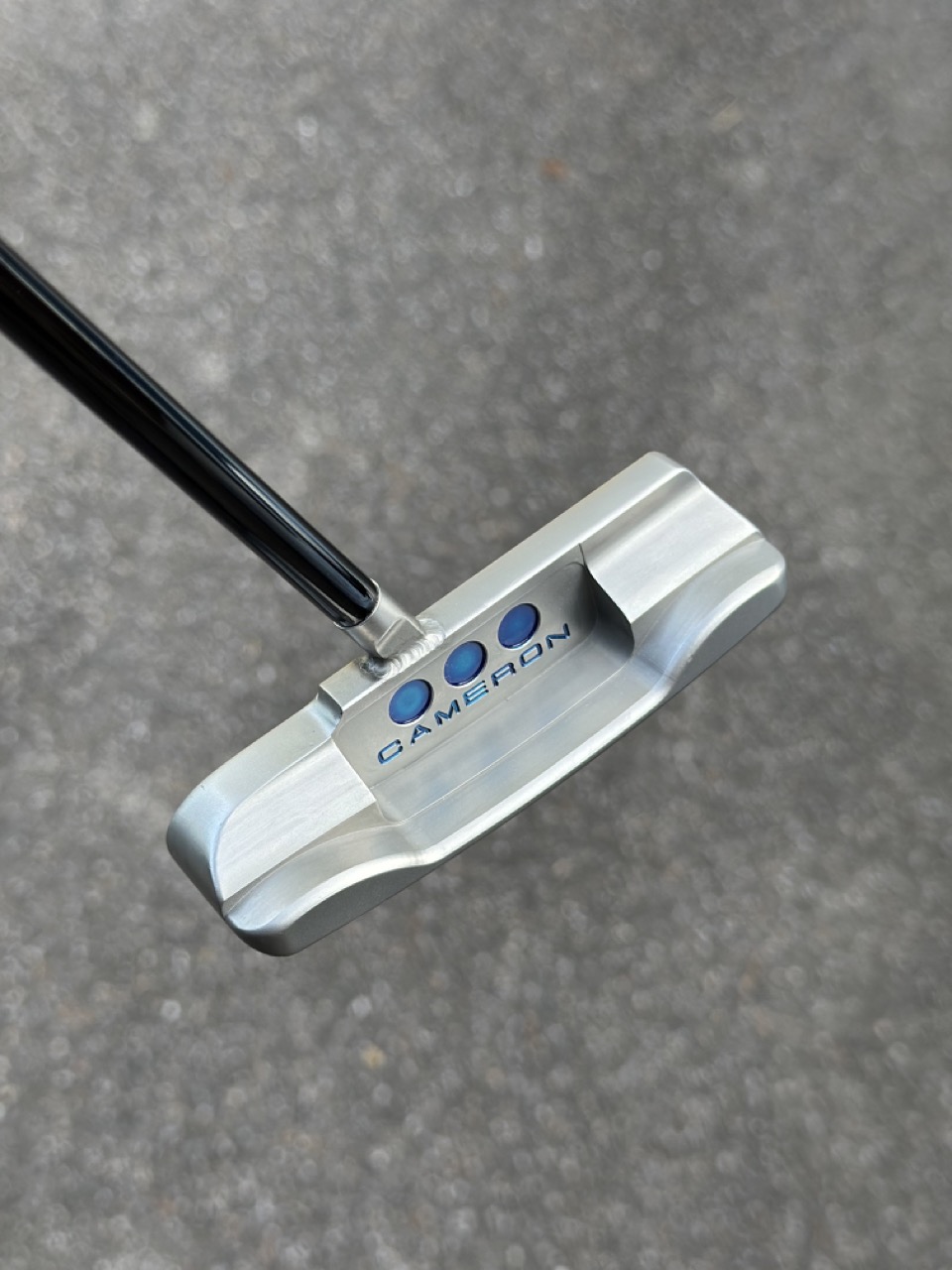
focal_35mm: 48
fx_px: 1760
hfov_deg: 30.3
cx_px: 476
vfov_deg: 39.7
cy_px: 635
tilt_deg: -58.8
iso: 80
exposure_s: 1/529
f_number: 1.78
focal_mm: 6.86
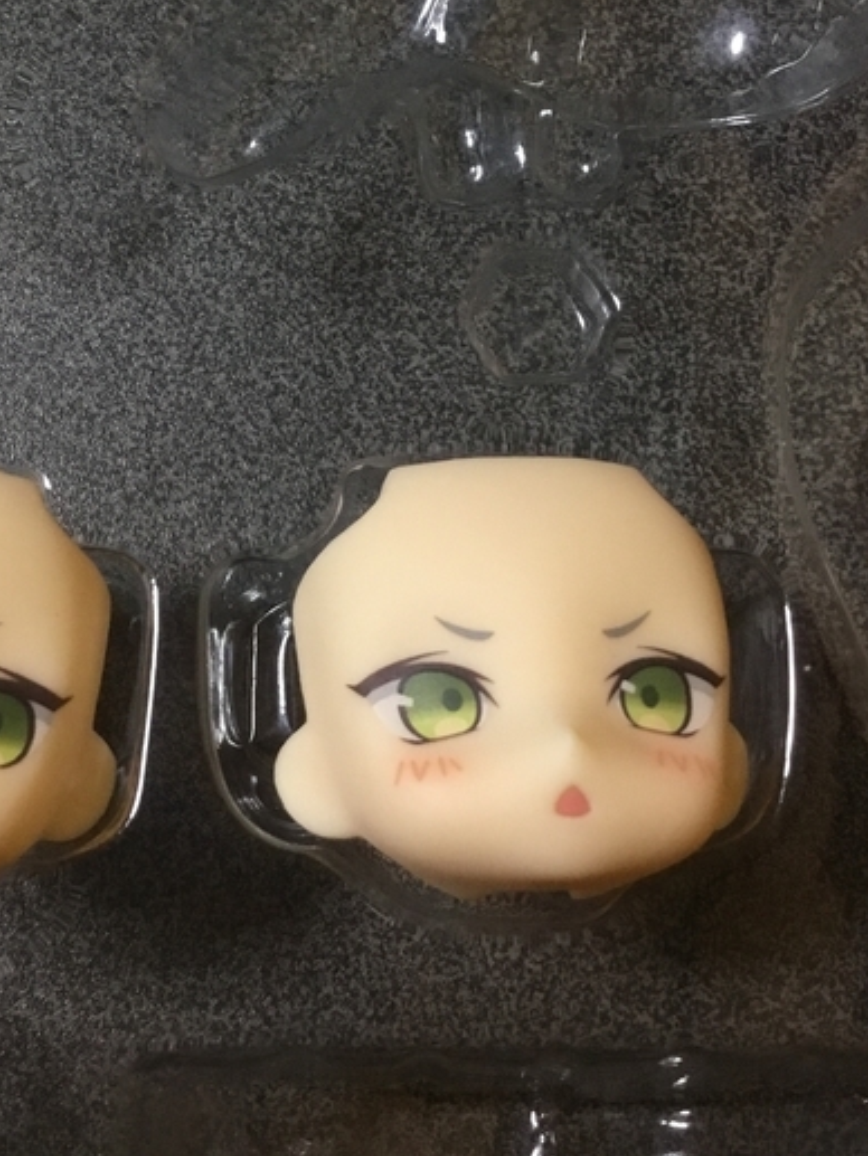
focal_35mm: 48
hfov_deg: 30.1
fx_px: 1604
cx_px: 293
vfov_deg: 39.1
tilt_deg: -75.8
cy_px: 371
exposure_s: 1/30
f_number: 2.4
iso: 125
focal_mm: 3.3
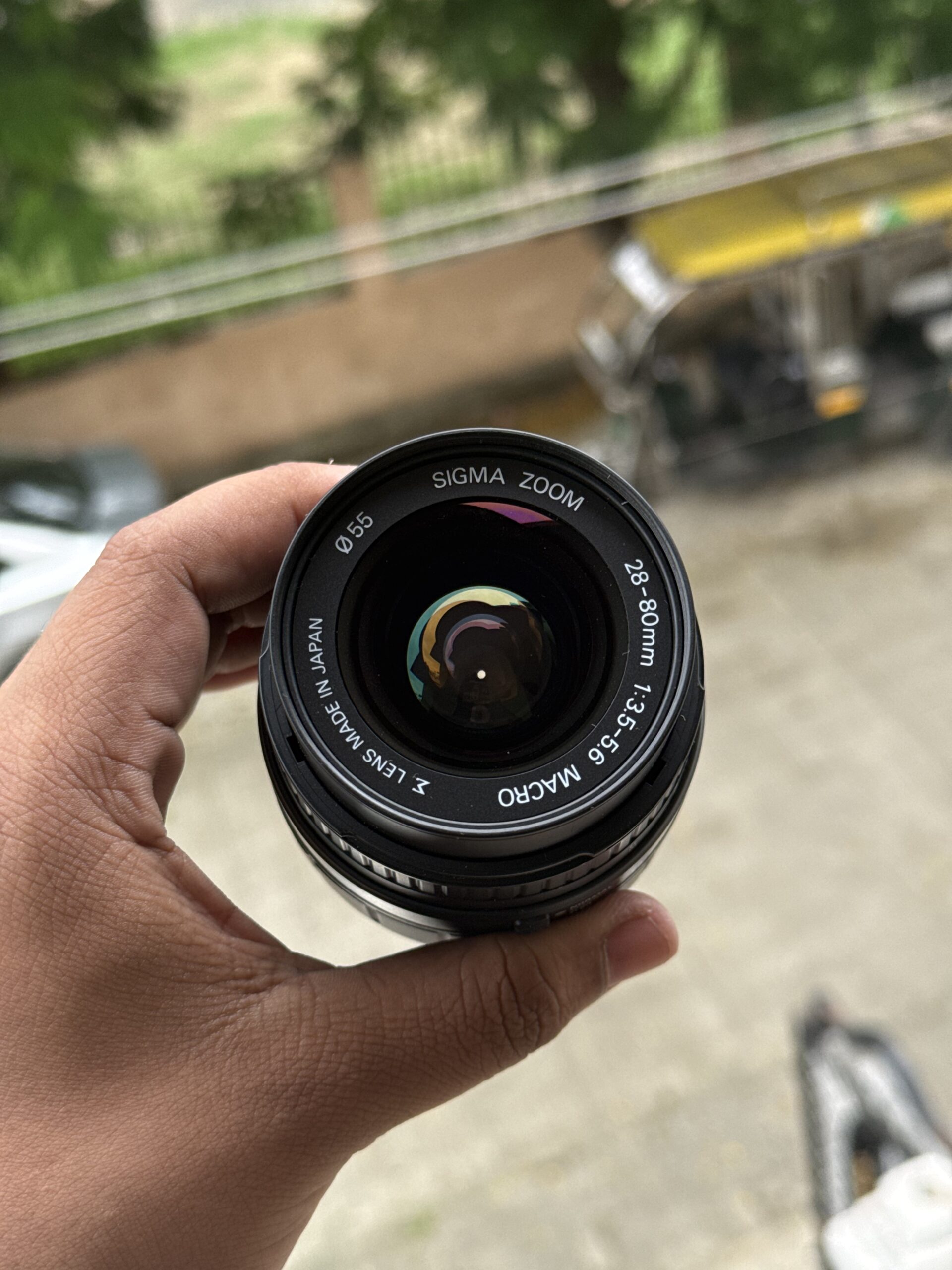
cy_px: 635
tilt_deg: -31.2
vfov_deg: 39.7
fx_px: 1760
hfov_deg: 30.3
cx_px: 476
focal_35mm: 48
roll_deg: +9.8
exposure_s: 1/91
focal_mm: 6.76
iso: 100
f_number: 1.78
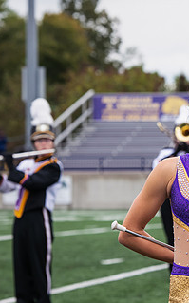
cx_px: 218
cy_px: 161
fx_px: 1915
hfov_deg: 5.6
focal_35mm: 232
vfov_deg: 9.0
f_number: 5.6
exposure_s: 1/500
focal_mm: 125
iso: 640
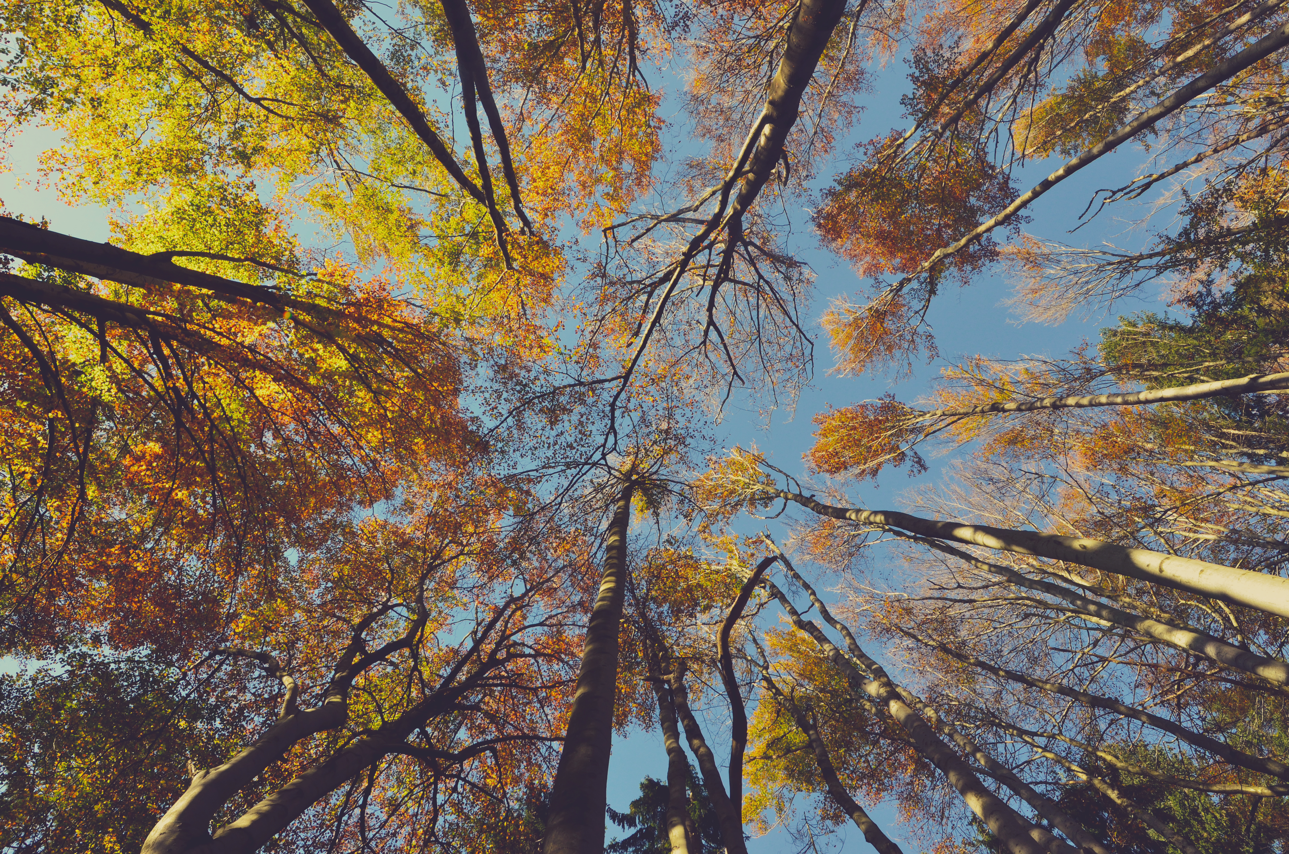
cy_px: 427
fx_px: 750
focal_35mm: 21
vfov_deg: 59.3
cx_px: 644
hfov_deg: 81.3
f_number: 10
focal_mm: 14
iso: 400
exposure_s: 1/200
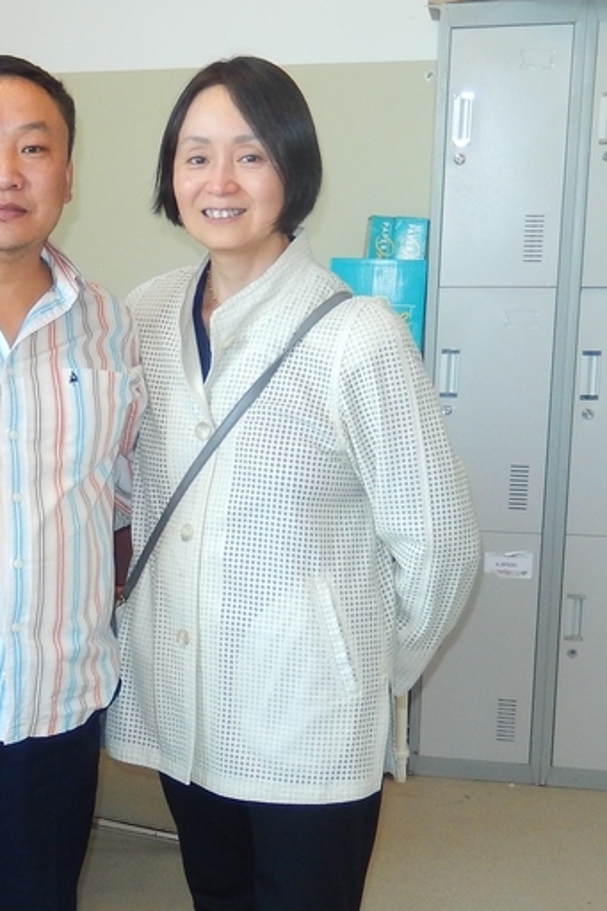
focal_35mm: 61
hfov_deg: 21.2
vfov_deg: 32.8
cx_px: -41
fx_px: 1544
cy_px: 525
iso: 200
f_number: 3.4
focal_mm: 4.5
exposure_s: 1/30
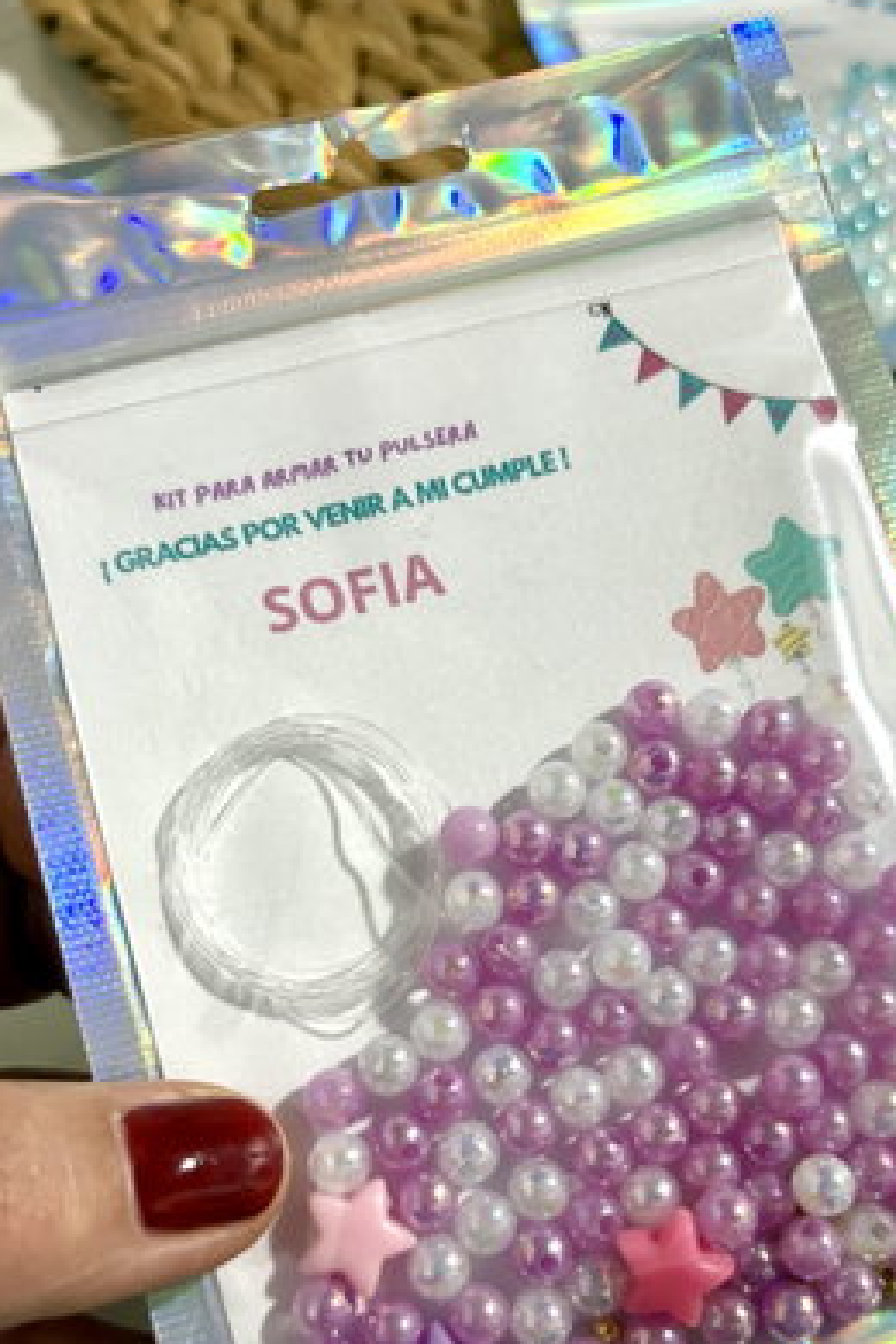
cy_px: 870
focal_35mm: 37
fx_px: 1381
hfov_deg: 35.9
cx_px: 517
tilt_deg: -57.6
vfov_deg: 51.1
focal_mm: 5.96
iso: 250
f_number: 1.6
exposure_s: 1/50
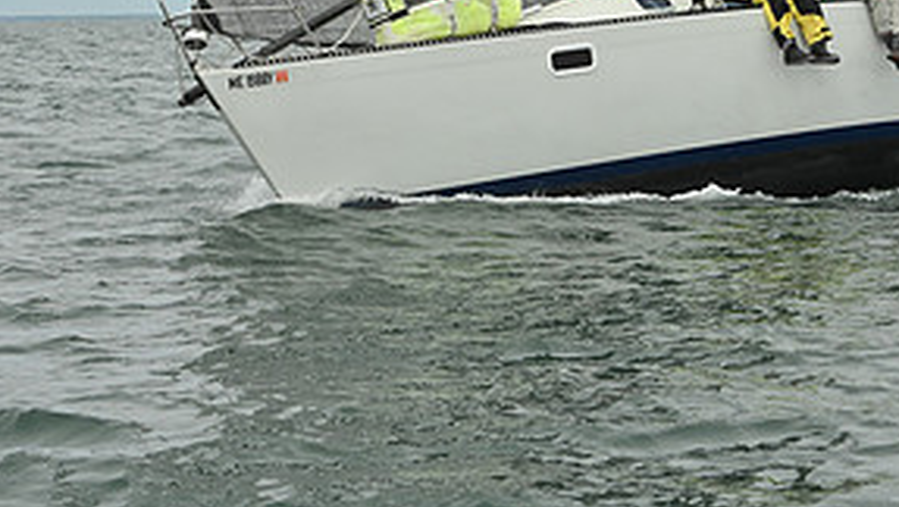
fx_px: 3937
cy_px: -39
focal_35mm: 165
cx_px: 573
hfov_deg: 13.0
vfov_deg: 7.3
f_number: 11
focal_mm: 78
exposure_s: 1/800
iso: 320
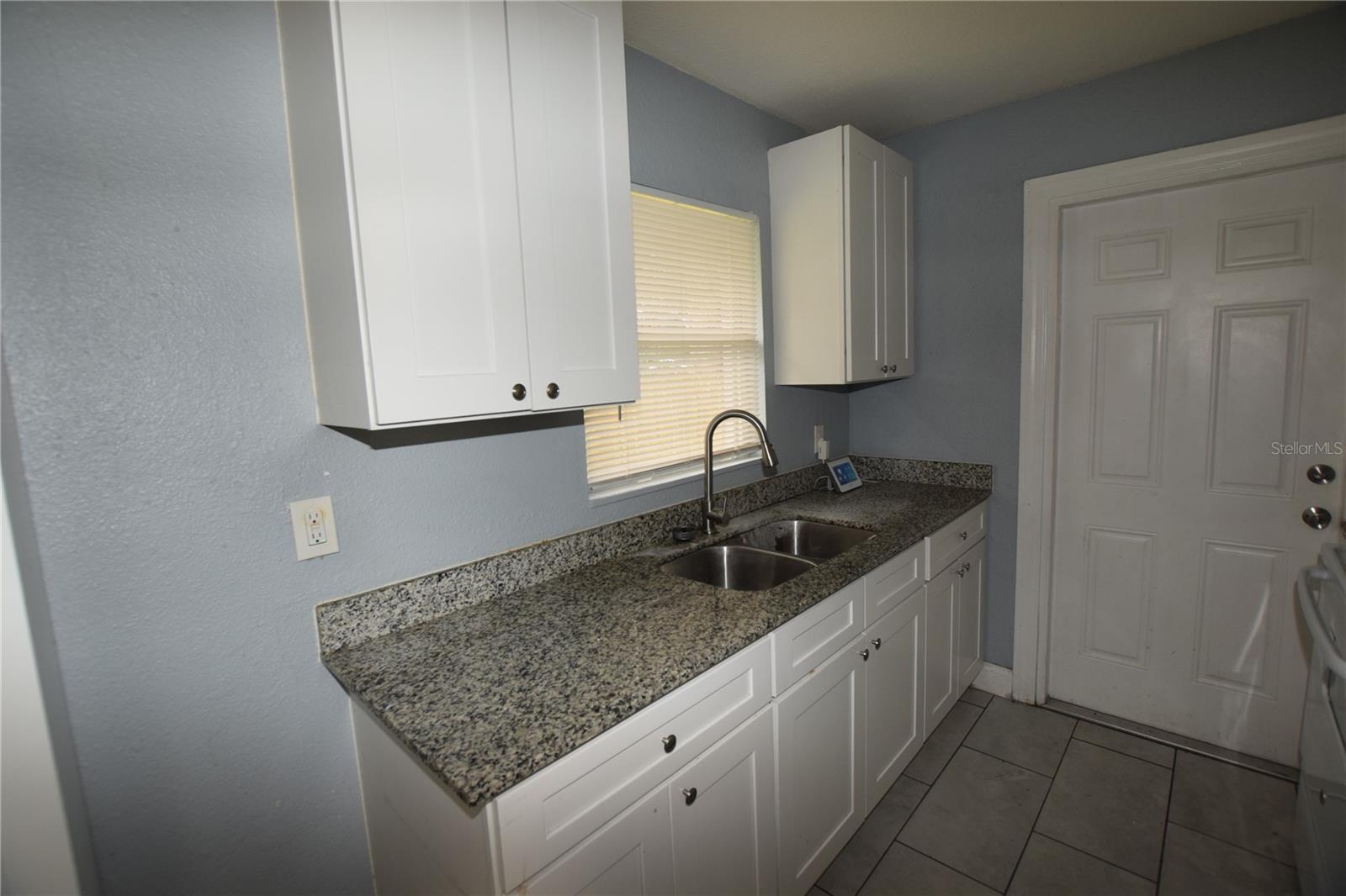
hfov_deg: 100.4
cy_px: 448
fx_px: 561
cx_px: 673
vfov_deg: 77.3
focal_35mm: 15
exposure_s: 1/100
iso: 500
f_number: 5
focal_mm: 10
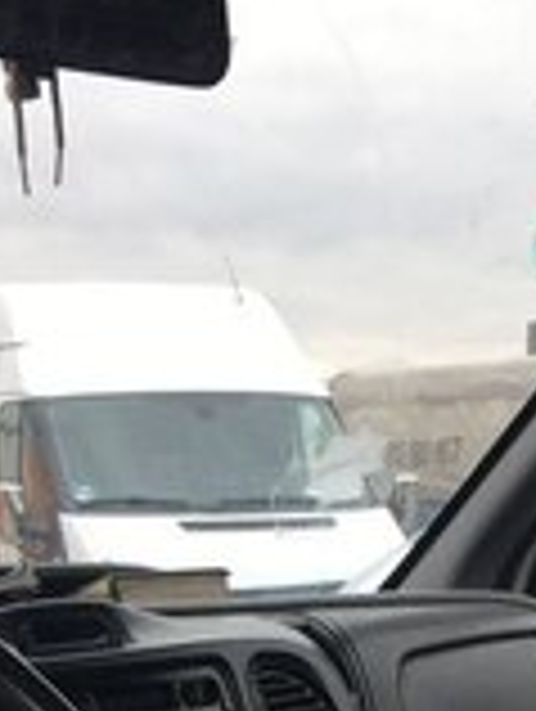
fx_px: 1874
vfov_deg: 19.3
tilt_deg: -15.0
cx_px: 284
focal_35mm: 91
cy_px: 1012
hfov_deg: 16.3
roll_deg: +2.8
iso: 25
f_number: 2.2
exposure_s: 1/217
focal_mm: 4.15
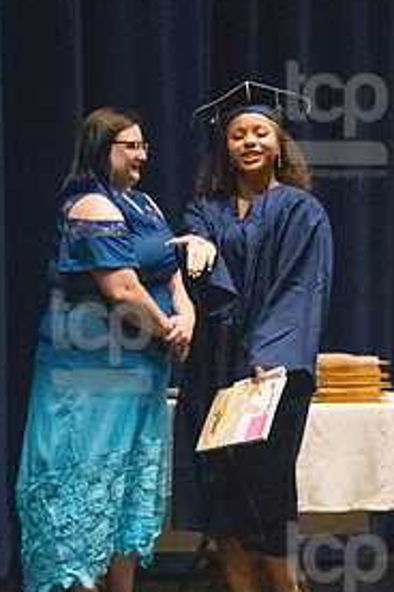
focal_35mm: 293
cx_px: 102
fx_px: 4810
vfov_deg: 7.0
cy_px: 347
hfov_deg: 4.7
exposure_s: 1/400
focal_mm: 120
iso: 10000
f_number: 3.2
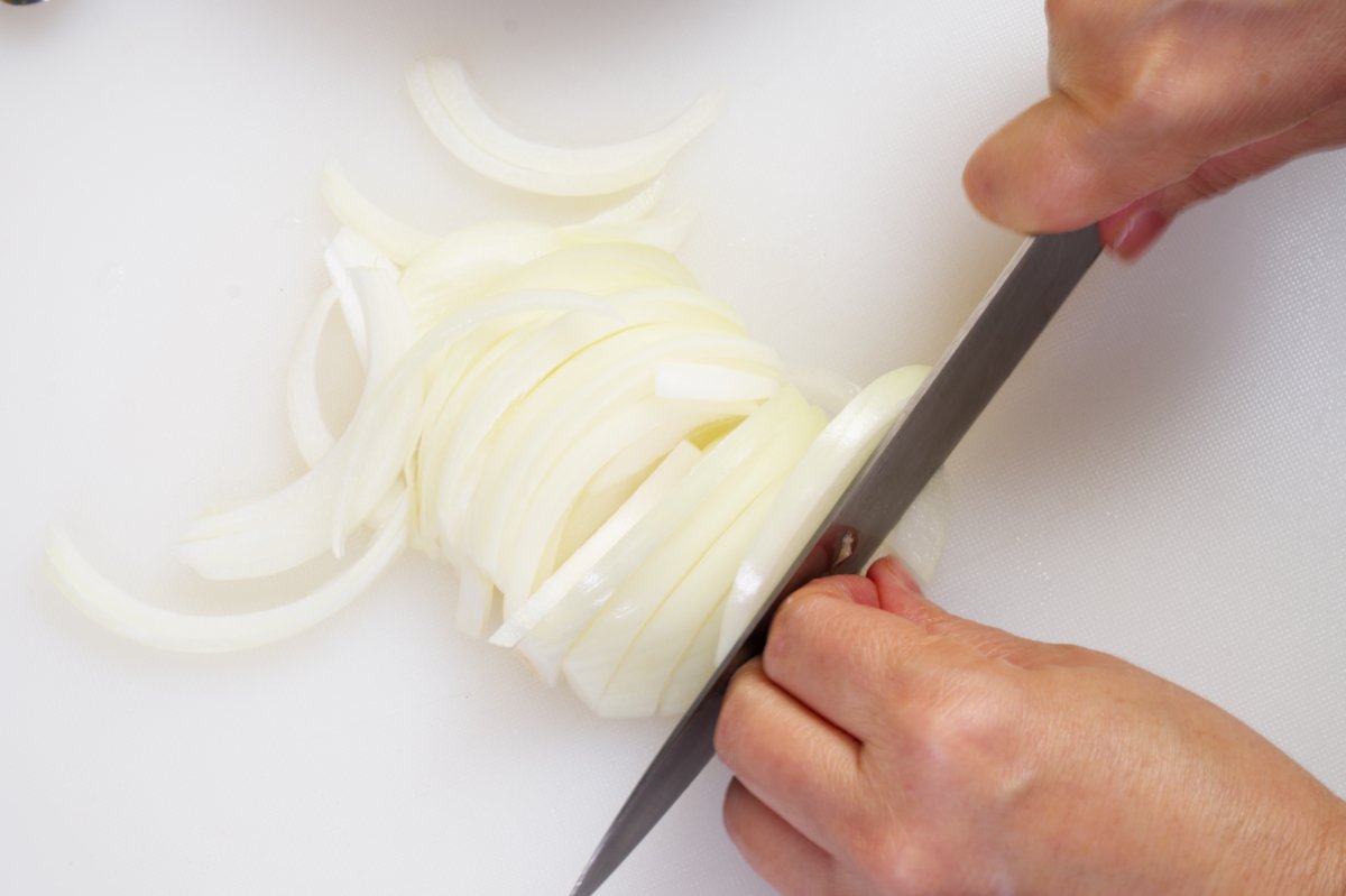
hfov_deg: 47.4
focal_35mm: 41
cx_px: 673
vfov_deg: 32.6
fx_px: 1532
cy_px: 448
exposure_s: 1/10
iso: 100
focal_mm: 41
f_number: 11
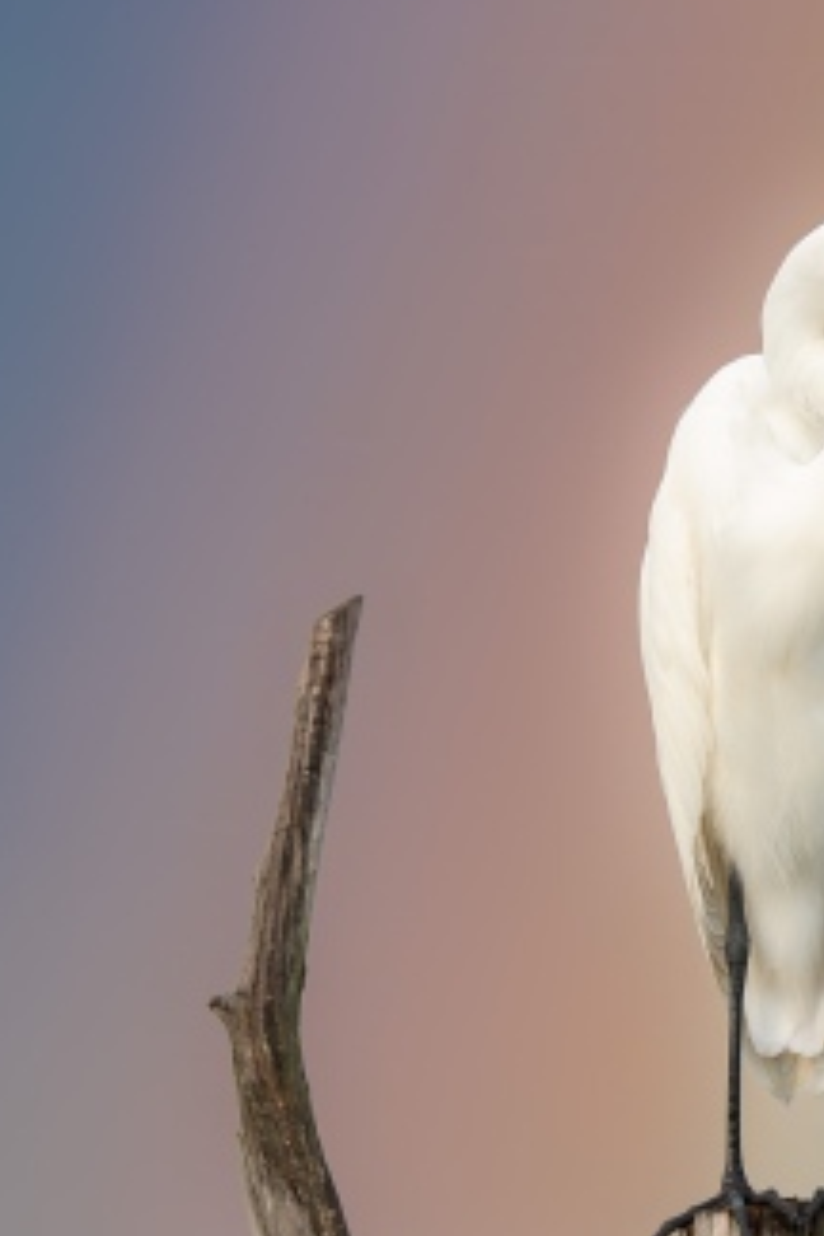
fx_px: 57264
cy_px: 923
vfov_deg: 1.2
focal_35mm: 1668
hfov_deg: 0.8
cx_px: 1118
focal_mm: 600
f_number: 4
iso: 1000
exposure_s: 1/2500
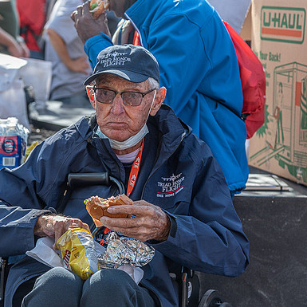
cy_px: 154
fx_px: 1415
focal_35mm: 141
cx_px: 117
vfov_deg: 12.4
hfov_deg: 12.4
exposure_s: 1/400
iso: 500
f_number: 5
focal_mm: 110
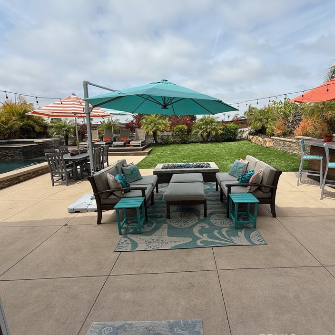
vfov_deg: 80.7
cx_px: 194
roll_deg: +1.0
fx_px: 197
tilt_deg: -11.1
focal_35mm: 18
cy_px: 162
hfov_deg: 80.1
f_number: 2.2
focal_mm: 2.22
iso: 50
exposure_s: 1/1259
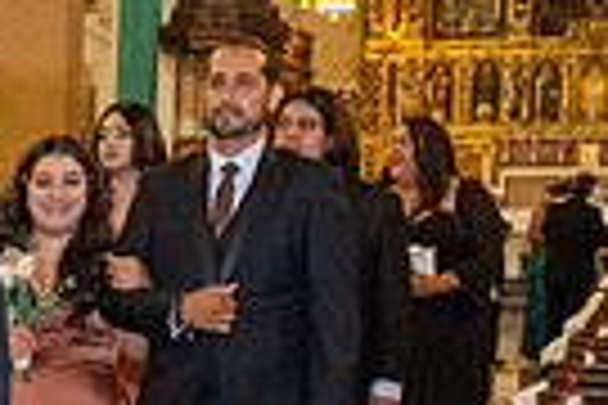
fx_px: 2466
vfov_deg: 9.0
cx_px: -410
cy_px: 734
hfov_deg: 13.0
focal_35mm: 146
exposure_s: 1/125
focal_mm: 14
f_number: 2.8
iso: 800
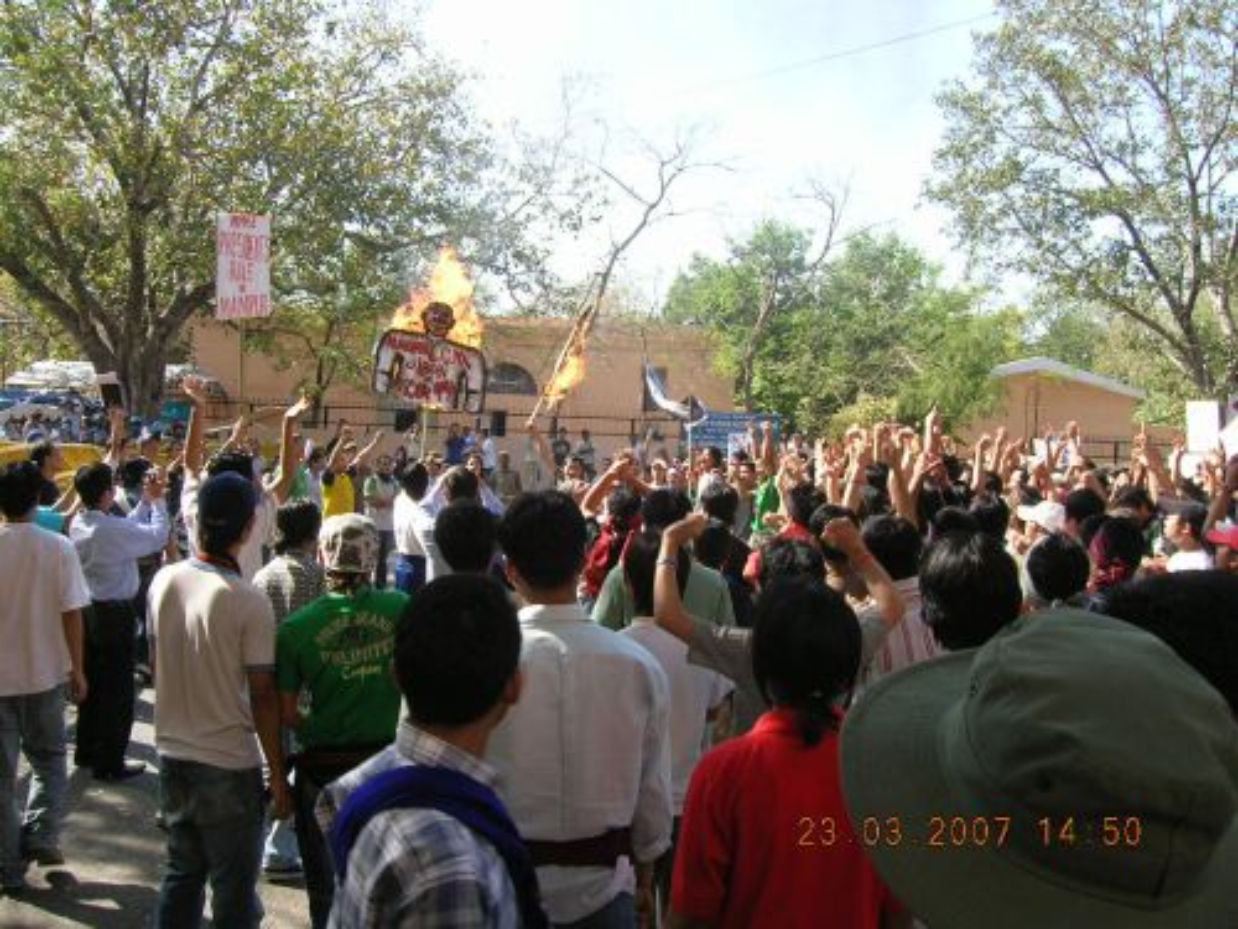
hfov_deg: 54.0
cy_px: 464
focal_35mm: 34
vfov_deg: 41.8
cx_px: 619
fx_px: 1216
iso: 50
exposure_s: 1/90
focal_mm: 5.7
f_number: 4.9
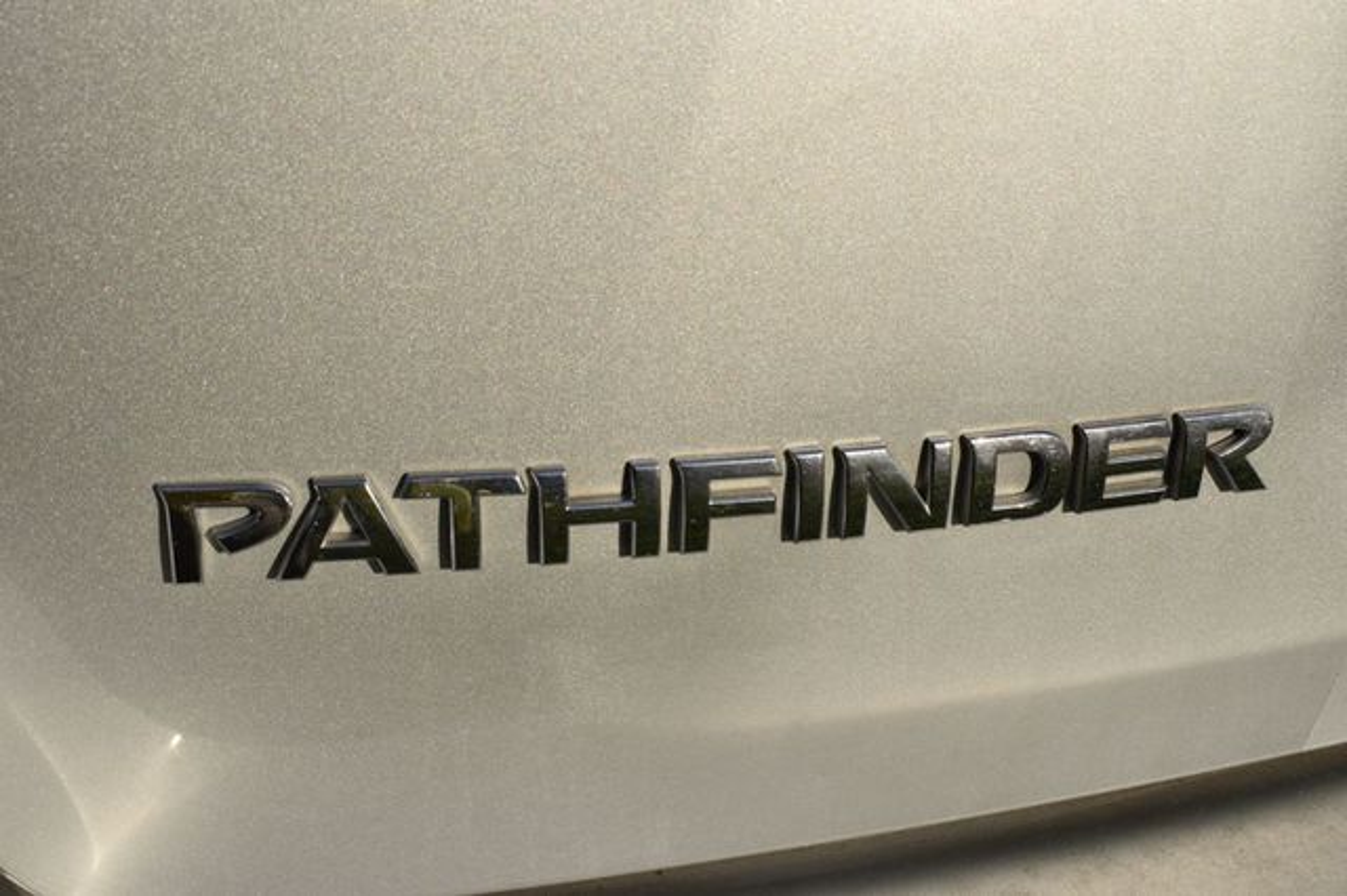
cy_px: 448
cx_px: 674
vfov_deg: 28.0
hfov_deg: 41.1
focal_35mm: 48
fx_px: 1795
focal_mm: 32
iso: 200
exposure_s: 1/800
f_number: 10
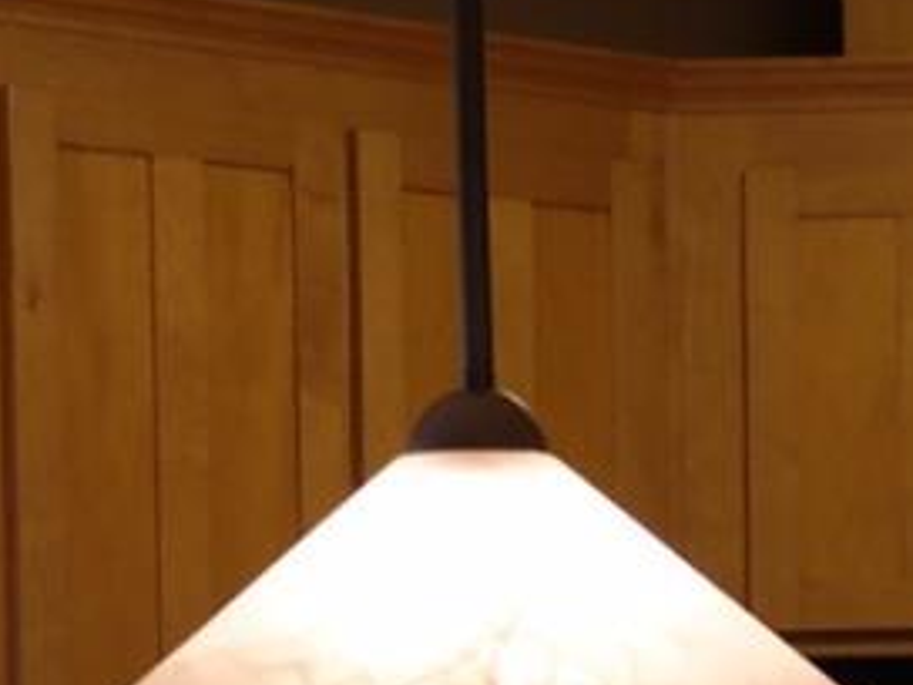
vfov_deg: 9.0
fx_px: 4194
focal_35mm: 159
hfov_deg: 12.2
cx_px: 1007
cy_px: 1145
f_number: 3.5
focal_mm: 20
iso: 400
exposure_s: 1/40
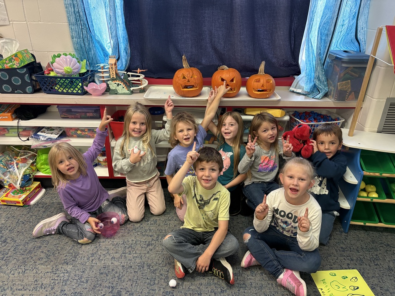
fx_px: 297
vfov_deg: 53.1
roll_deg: -0.4
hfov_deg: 67.3
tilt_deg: -26.0
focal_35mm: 26
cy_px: 148
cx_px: 198
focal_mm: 5.96
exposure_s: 1/60
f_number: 1.6
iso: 250
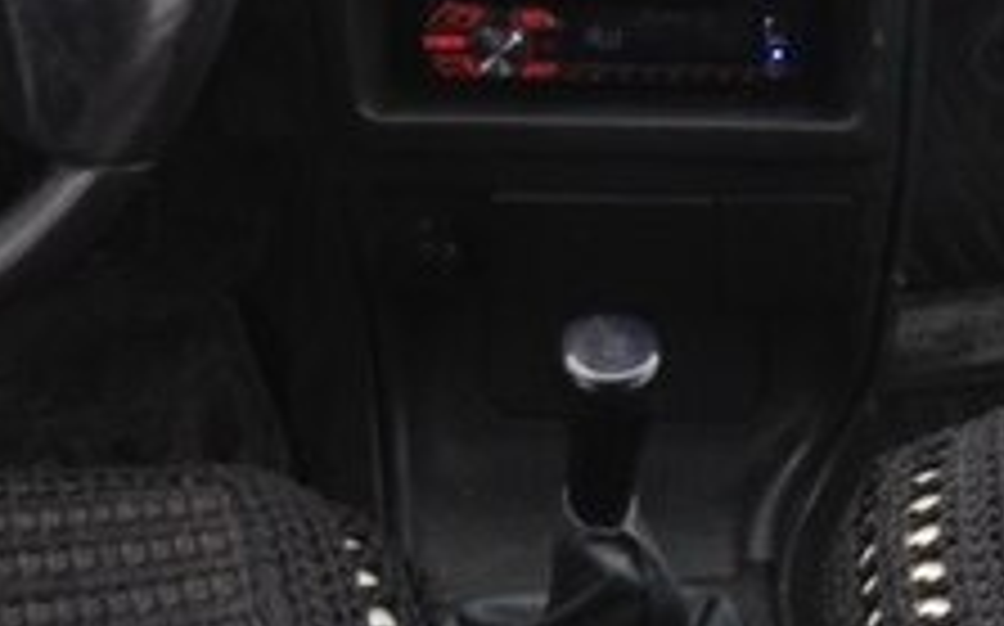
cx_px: 716
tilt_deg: -19.6
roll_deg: -0.9
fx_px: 3008
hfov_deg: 18.9
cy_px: -336
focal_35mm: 110
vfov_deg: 11.4
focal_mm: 4.28
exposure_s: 1/60
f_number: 2.4
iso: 50
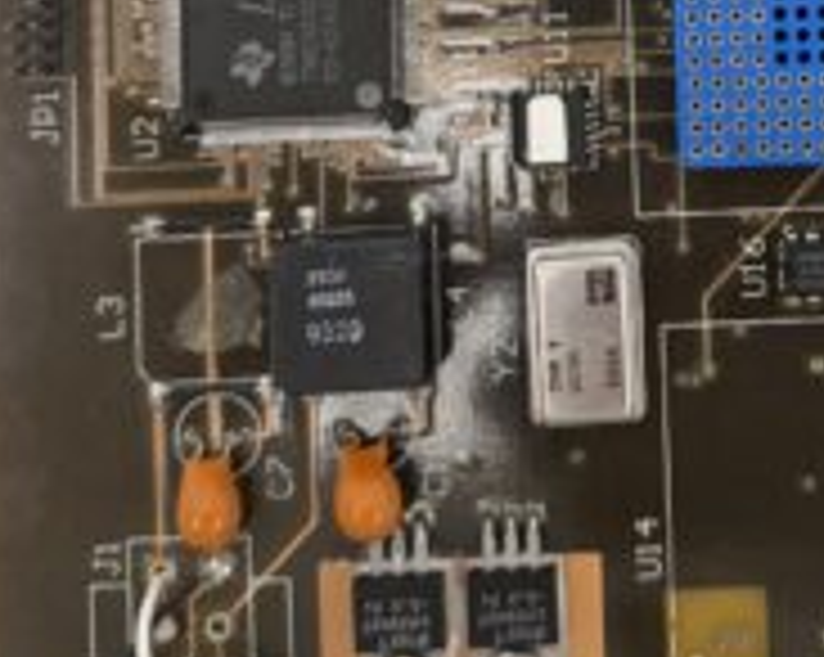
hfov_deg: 24.0
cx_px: 770
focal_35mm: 77
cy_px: -166
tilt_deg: -87.5
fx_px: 1876
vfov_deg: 18.6
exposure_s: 1/120
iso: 125
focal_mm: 6.76
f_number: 1.78
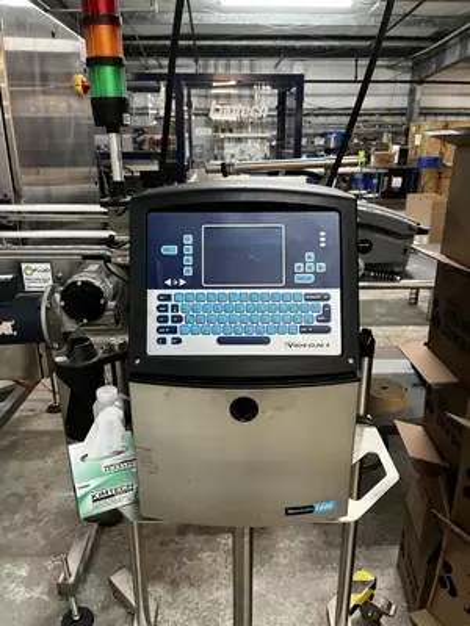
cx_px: 235
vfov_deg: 67.3
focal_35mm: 26
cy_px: 313
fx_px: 471
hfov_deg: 53.1
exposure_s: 1/60
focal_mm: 5.1
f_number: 1.6
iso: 400
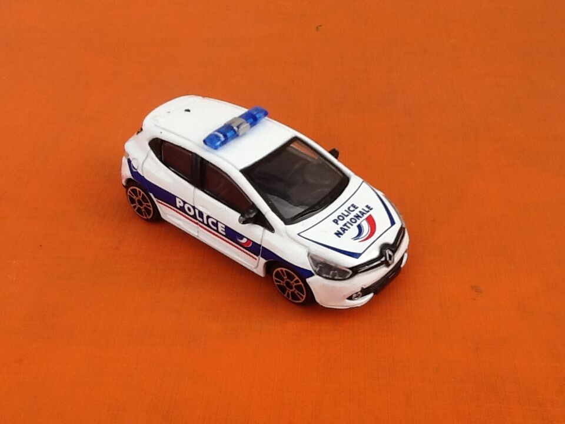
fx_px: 718
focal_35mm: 44
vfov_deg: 32.9
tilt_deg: -40.2
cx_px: 282
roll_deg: +2.1
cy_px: 212
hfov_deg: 42.9
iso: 40
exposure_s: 1/250
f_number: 2.4
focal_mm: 2.03
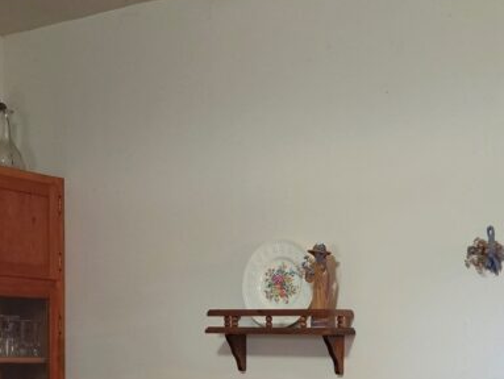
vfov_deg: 21.6
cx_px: 301
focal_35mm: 64
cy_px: 430
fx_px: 933
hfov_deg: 30.2
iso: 1250
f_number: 1.8
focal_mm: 5.4
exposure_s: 1/120
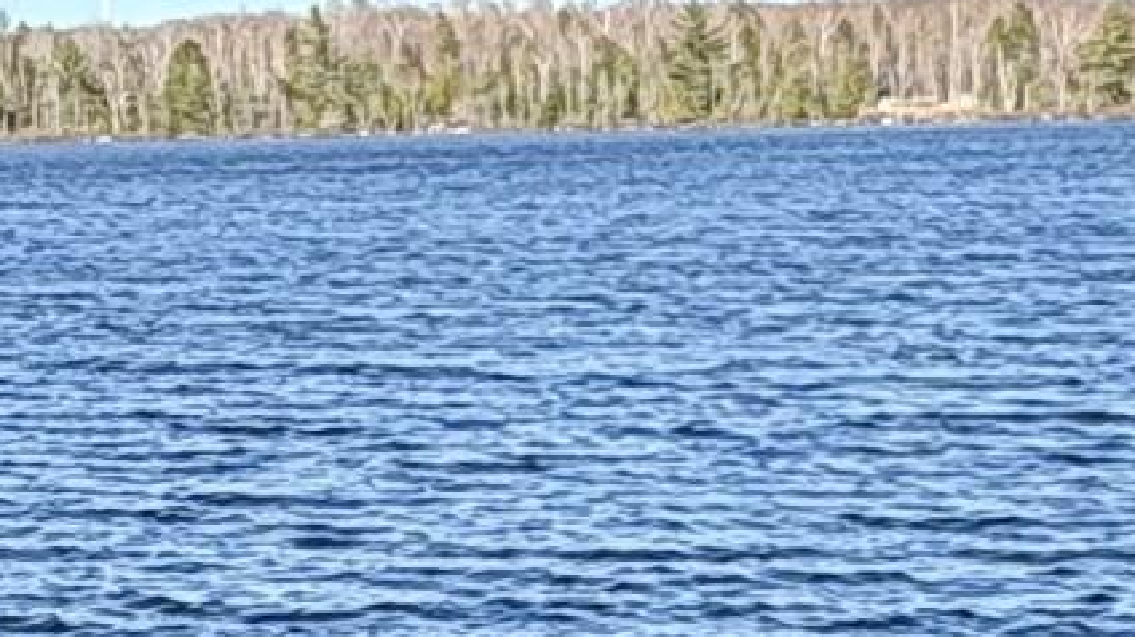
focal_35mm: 108
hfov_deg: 19.3
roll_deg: +2.0
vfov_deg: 11.1
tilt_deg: -8.3
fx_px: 3249
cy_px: 656
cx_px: 21
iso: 40
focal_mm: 2.22
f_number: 2.2
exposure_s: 1/1143
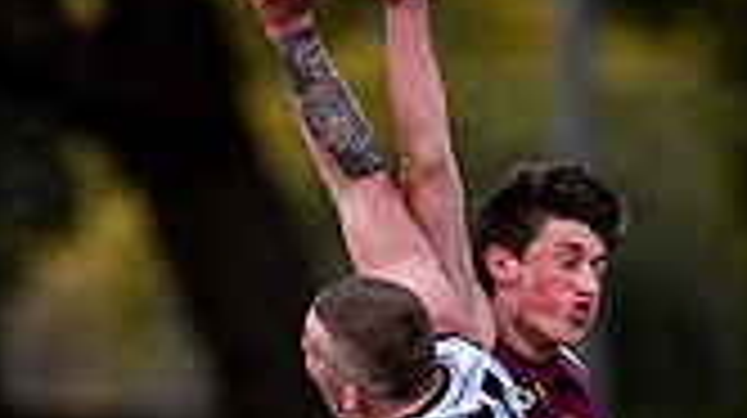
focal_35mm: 2611
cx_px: 464
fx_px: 51667
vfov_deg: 0.5
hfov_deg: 0.8
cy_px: 554
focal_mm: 500
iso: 320
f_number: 4
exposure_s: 1/1600
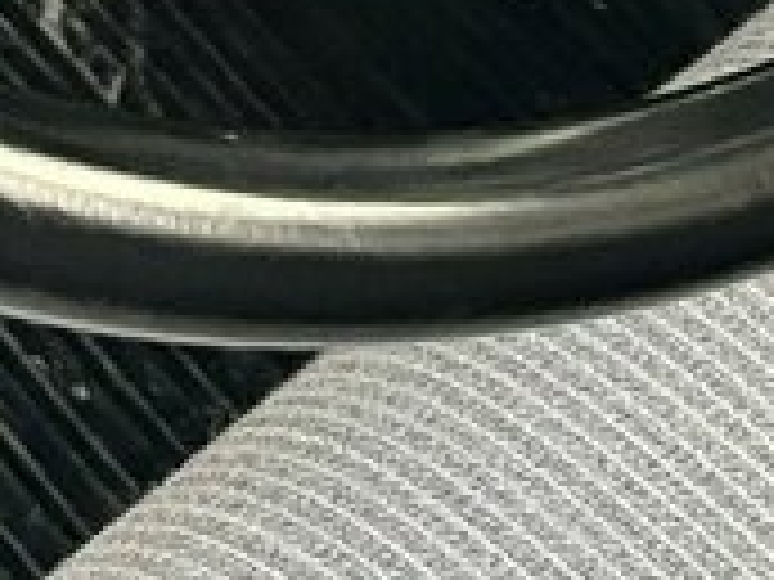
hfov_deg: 10.8
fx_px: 4047
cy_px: -1349
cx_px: 752
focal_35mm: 181
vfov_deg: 7.1
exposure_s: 1/99
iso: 125
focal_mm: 5.1
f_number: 1.6
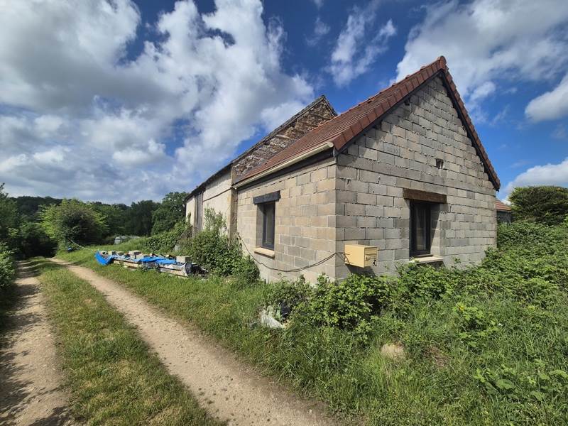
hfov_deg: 106.2
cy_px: 213
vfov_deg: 89.9
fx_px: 213
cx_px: 284
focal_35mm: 13
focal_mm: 2.2
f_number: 2.2
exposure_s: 1/3472
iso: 50
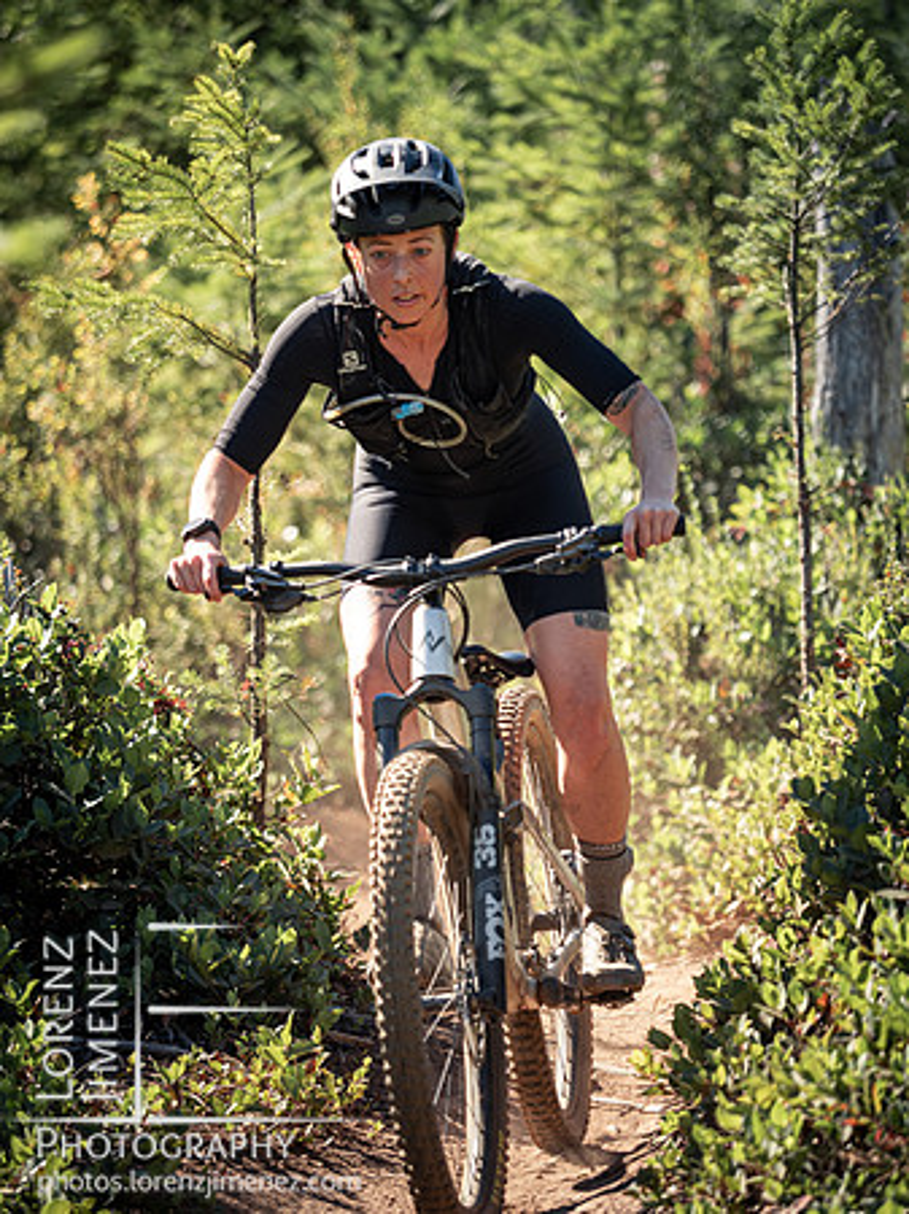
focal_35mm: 300
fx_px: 10514
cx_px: 454
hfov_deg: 5.0
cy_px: 607
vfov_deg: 6.6
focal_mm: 150
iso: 250
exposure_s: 1/1000
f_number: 2.8
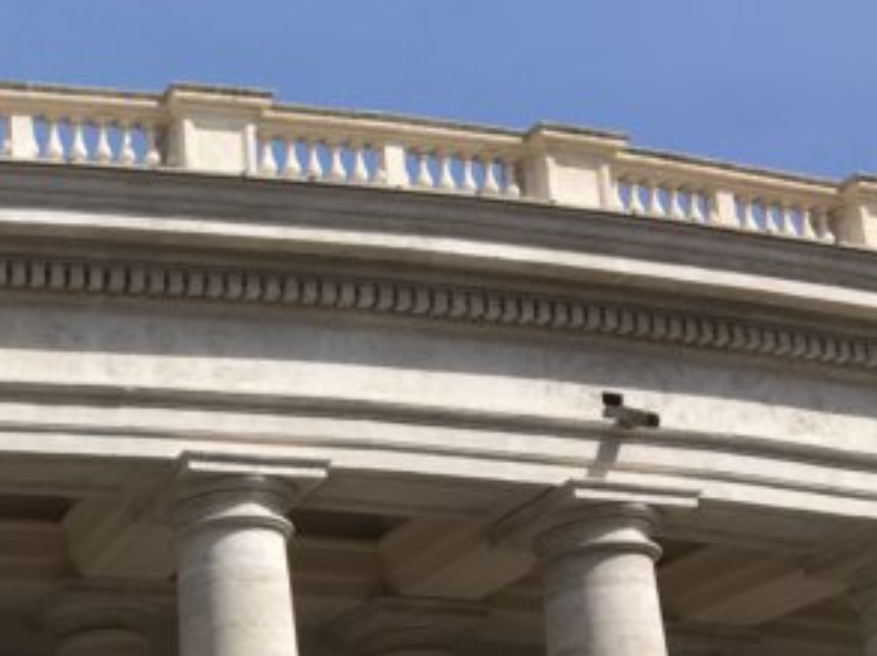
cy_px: 844
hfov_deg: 21.9
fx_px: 2000
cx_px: -313
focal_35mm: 79
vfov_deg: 17.5
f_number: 2.2
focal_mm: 4.15
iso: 25
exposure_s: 1/2331
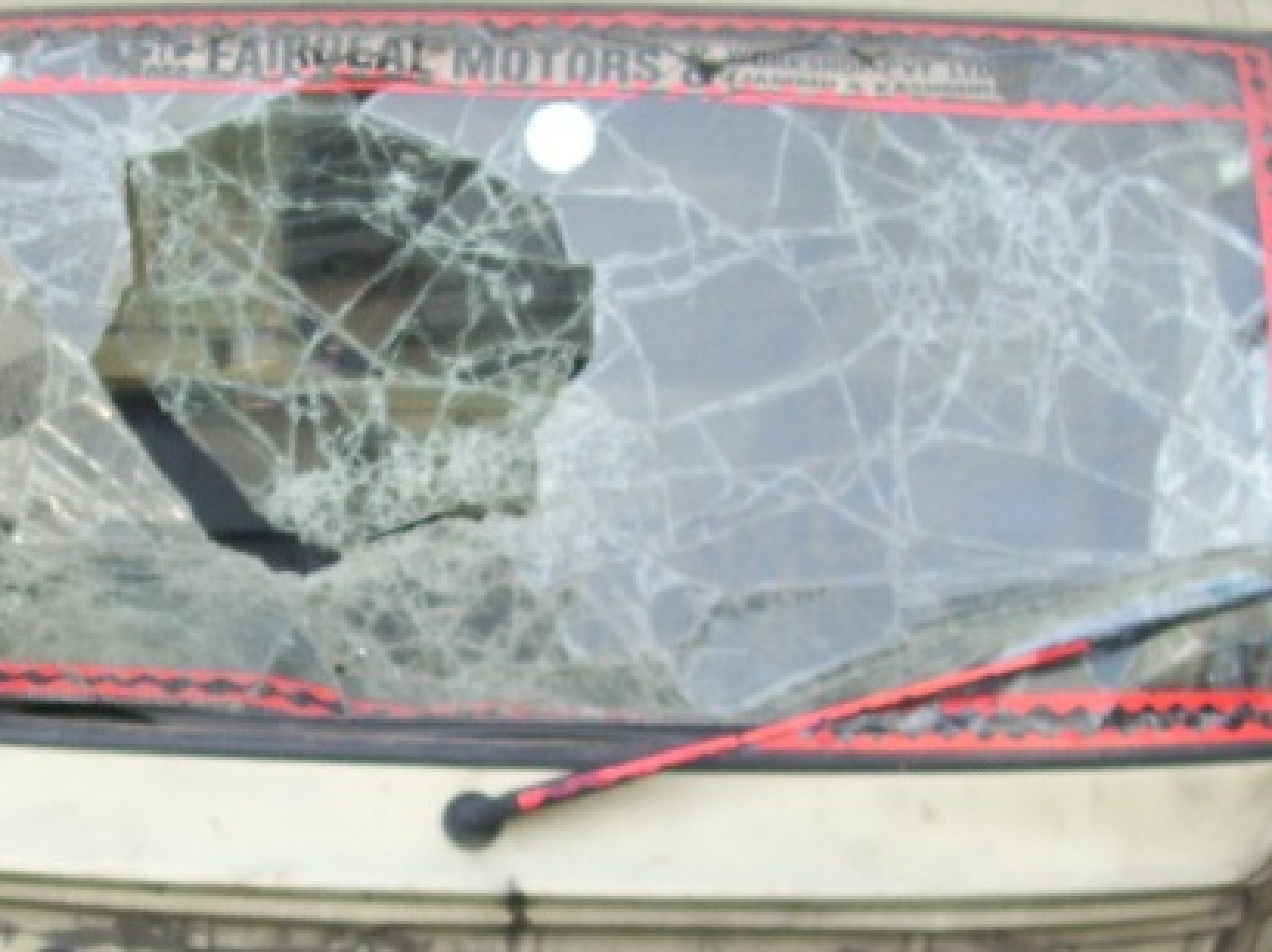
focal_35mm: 85
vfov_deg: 17.2
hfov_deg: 23.0
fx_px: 3122
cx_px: 499
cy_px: 757
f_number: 2.9
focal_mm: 5.7
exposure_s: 1/160
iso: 80
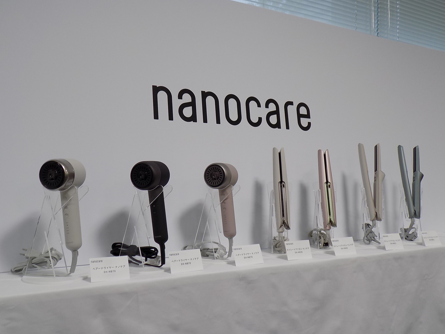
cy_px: 167
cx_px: 222
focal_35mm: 34
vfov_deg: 41.8
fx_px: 437
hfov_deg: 54.0
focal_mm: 6.1
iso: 125
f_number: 3.4
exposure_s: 1/30
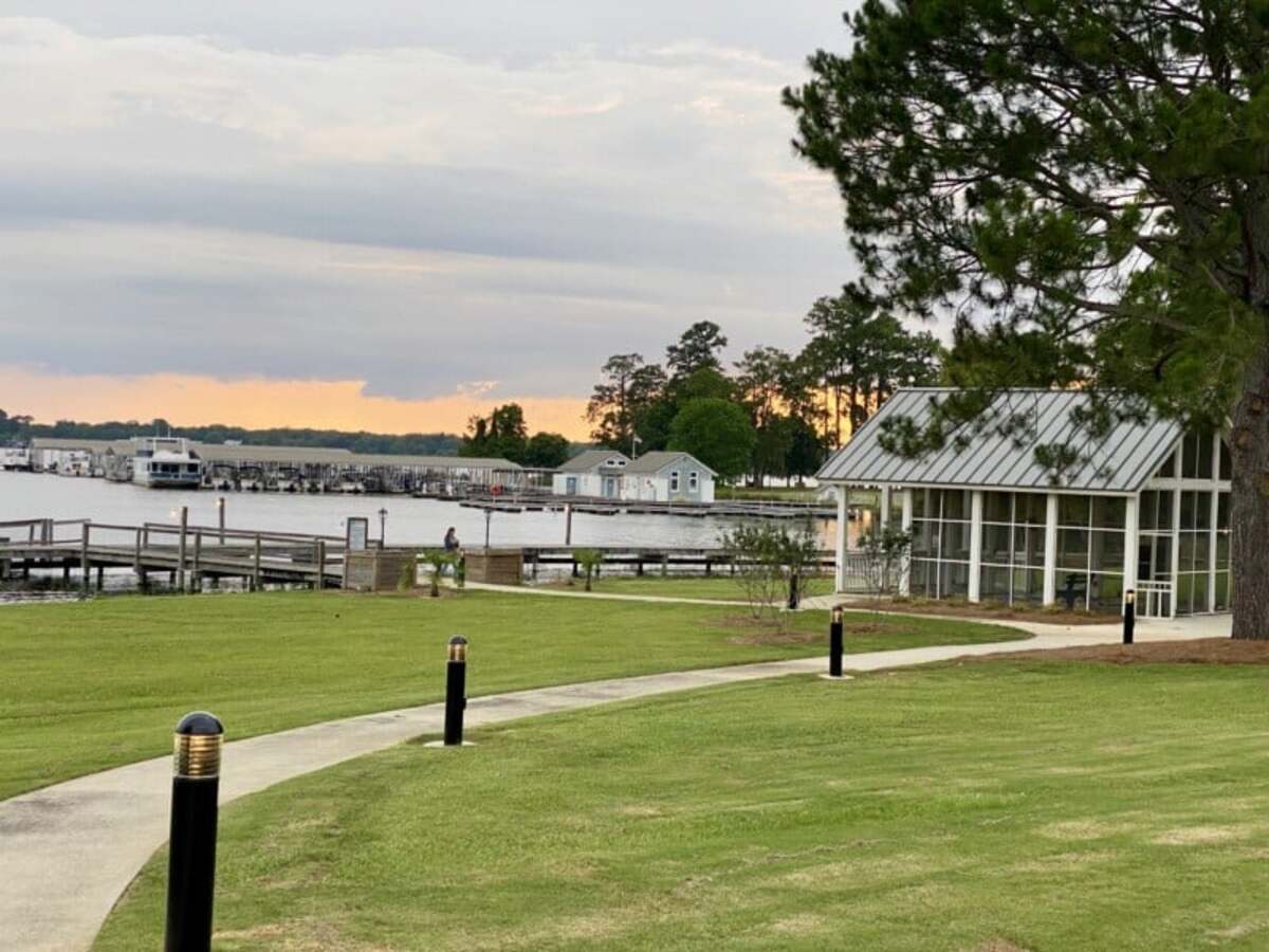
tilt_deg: +0.5
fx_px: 1906
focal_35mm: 52
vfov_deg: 28.0
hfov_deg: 36.8
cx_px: 634
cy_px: 476
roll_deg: -3.0
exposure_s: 1/122
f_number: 2
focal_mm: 6
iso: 50
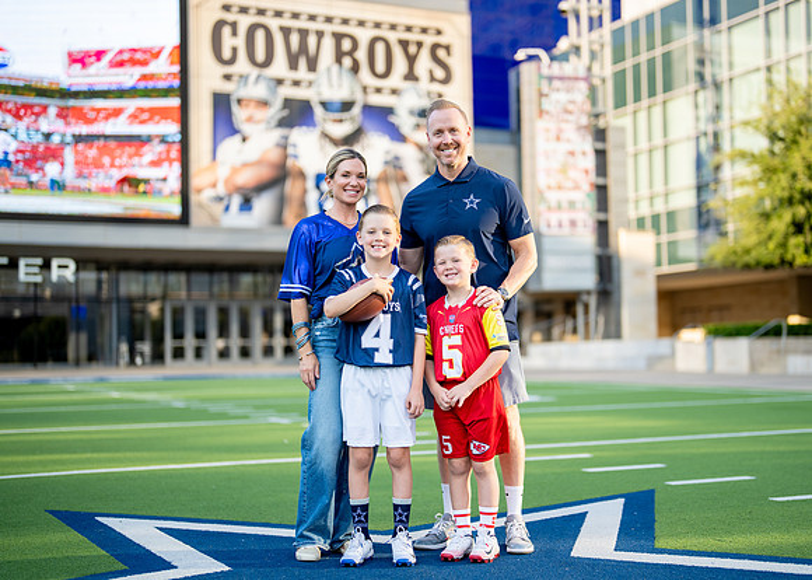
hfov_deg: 35.3
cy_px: 297
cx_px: 454
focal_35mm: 55
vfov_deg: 25.6
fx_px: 1276
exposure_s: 1/2000
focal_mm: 50
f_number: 1.2
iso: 100
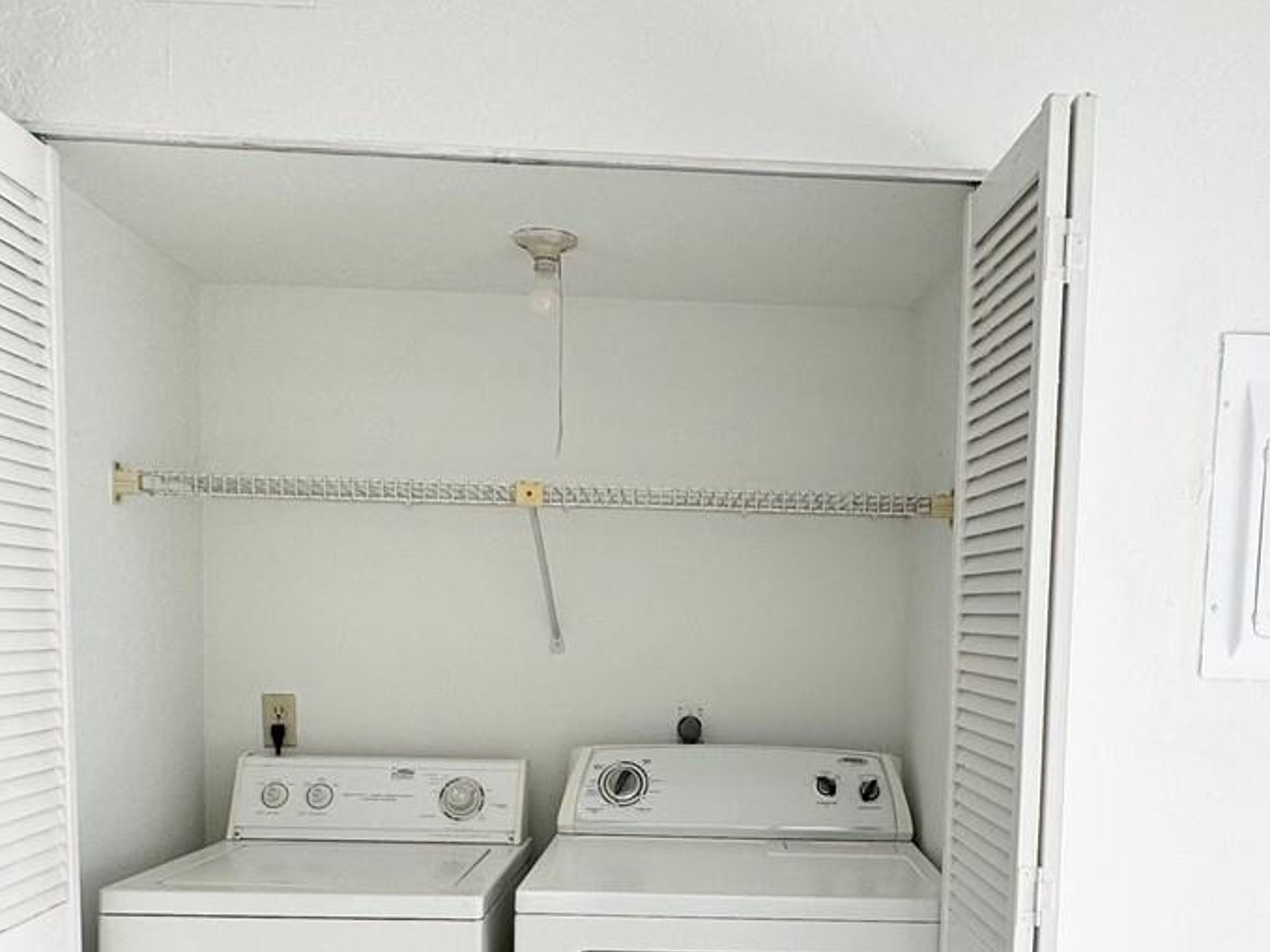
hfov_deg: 55.1
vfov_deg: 41.5
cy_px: 729
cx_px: 743
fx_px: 1210
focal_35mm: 33
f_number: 2.2
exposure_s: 1/120
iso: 50
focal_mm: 2.22
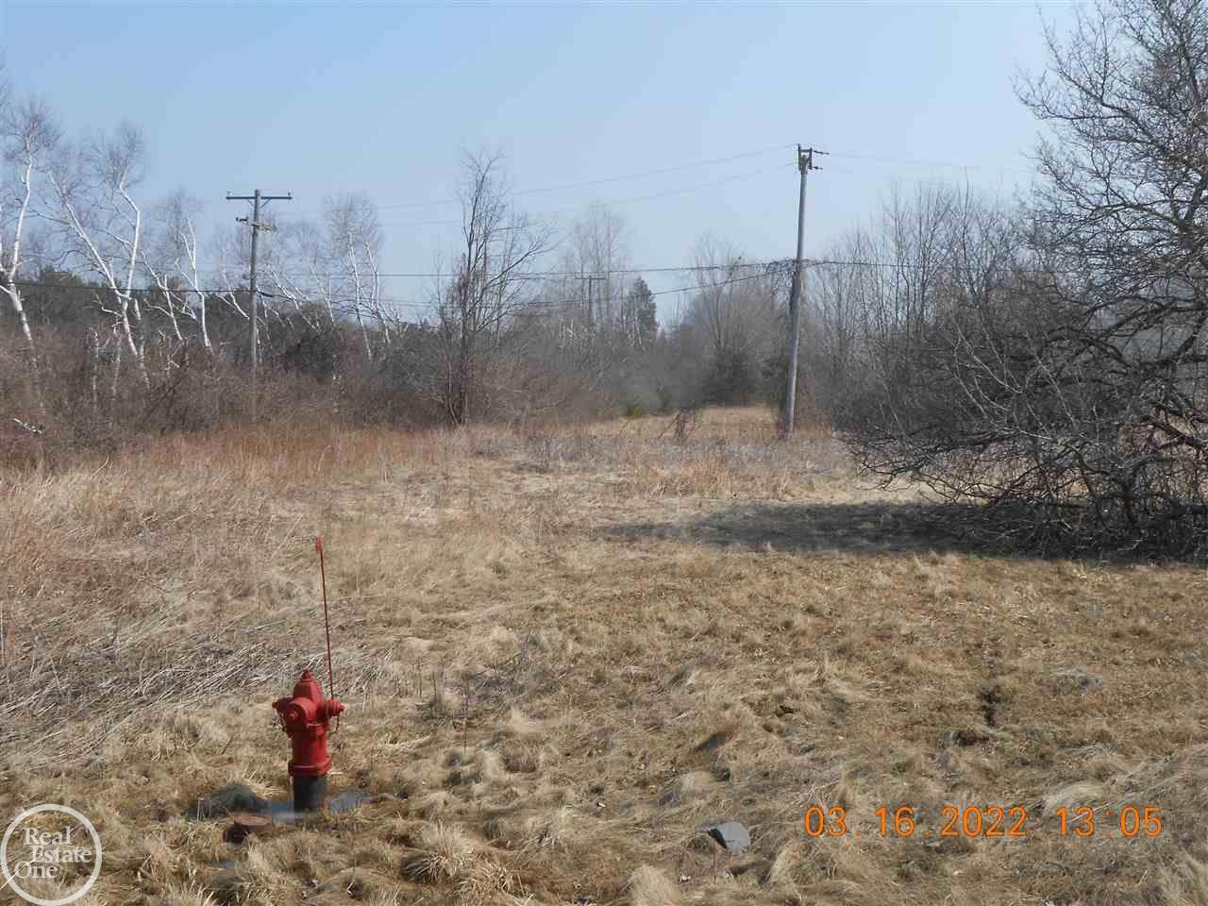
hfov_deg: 42.9
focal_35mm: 44
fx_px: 1535
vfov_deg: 32.9
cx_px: 604
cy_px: 453
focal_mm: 7.8
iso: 80
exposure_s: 1/640
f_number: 4.5
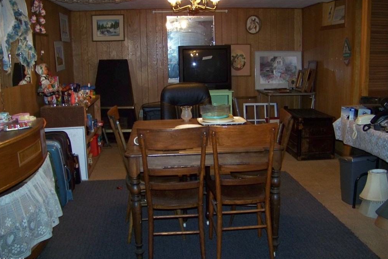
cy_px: 120
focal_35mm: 38
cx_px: 193
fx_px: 410
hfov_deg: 50.7
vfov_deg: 35.0
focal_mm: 5.85
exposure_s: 1/30
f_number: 2.8
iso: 200
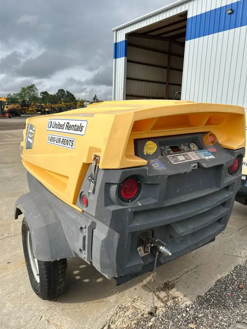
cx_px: 124
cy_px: 164
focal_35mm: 26
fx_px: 247
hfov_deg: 53.1
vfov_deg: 67.3
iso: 50
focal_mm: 5.7
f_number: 1.5
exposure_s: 1/4831
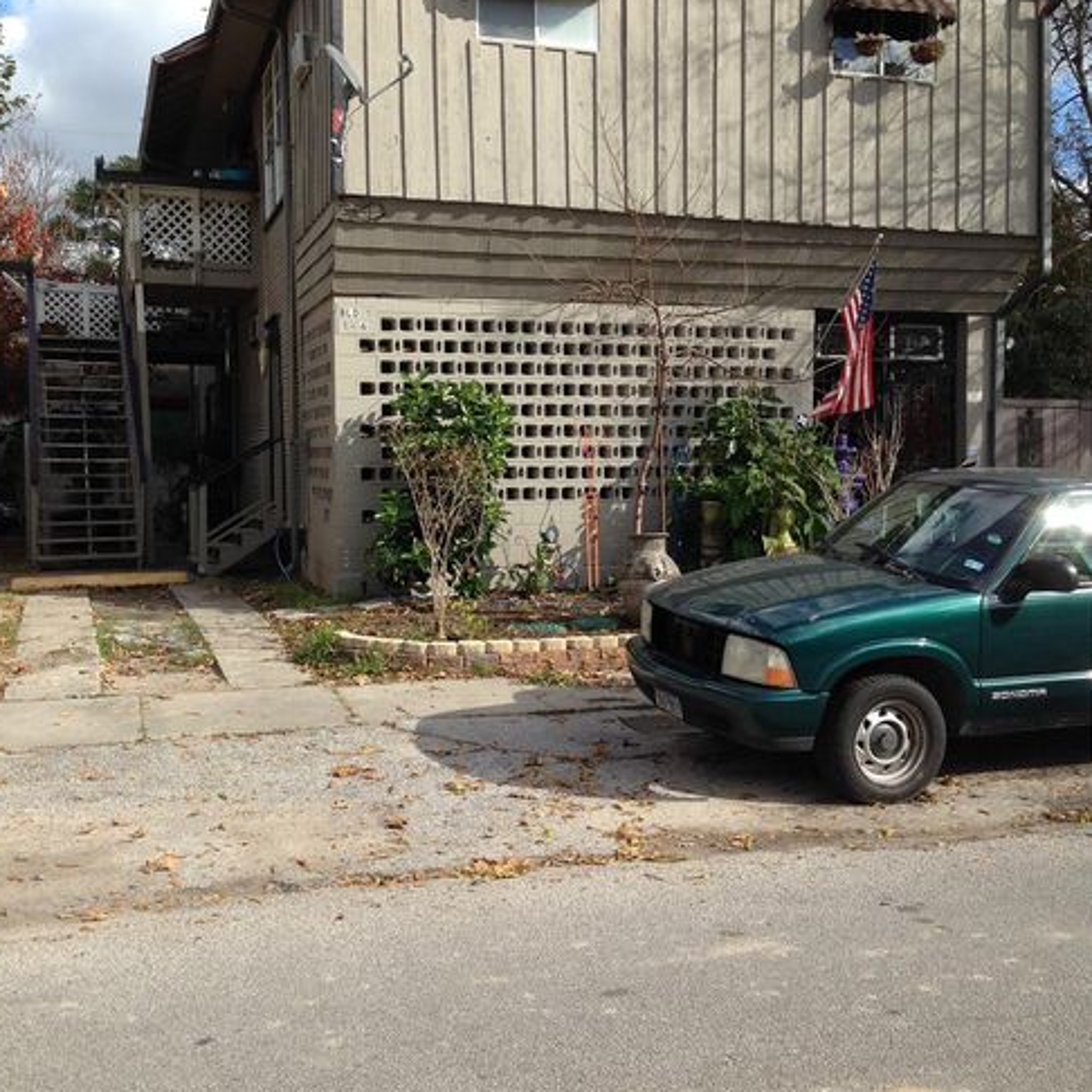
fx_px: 1428
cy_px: 522
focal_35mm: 40
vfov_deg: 41.9
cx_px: 533
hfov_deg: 41.9
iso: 50
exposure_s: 1/903
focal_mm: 4.12
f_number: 2.4
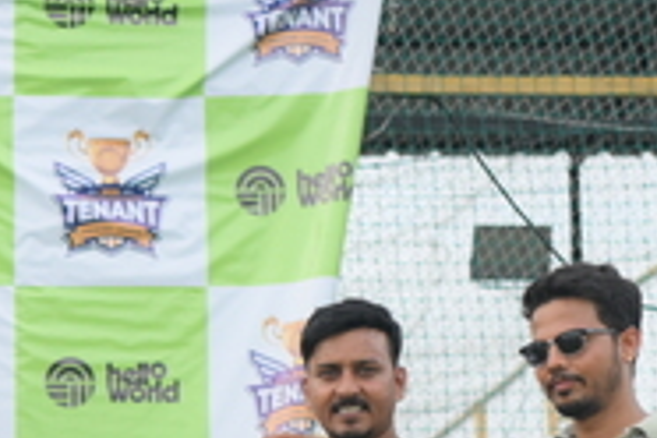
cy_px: 678
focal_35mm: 231
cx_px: -175
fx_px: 4215
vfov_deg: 5.9
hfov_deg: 8.8
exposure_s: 1/160
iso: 100
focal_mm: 35
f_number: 2.8
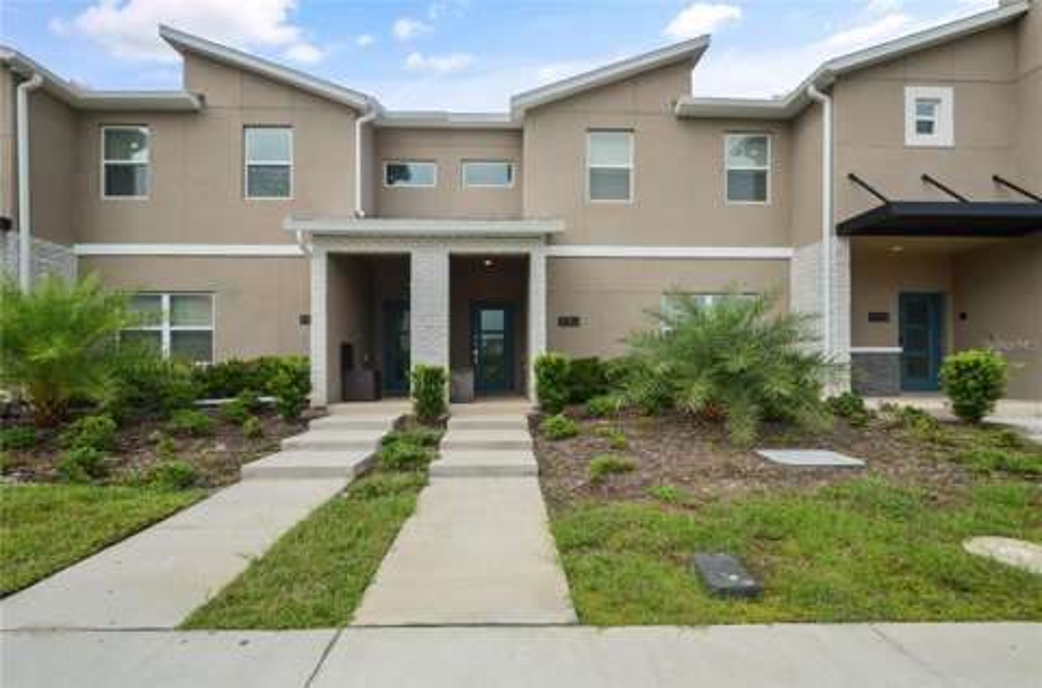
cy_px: 344
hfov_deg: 100.6
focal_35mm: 15
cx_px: 521
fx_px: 433
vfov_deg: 77.0
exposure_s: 1/400
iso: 200
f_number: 8
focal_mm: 10
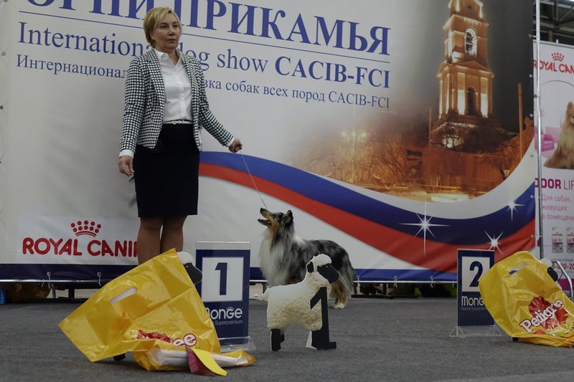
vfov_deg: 20.9
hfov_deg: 31.0
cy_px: 191
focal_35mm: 65
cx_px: 287
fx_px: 1036
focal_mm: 23.79
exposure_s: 1/125
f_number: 2.8
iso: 1000
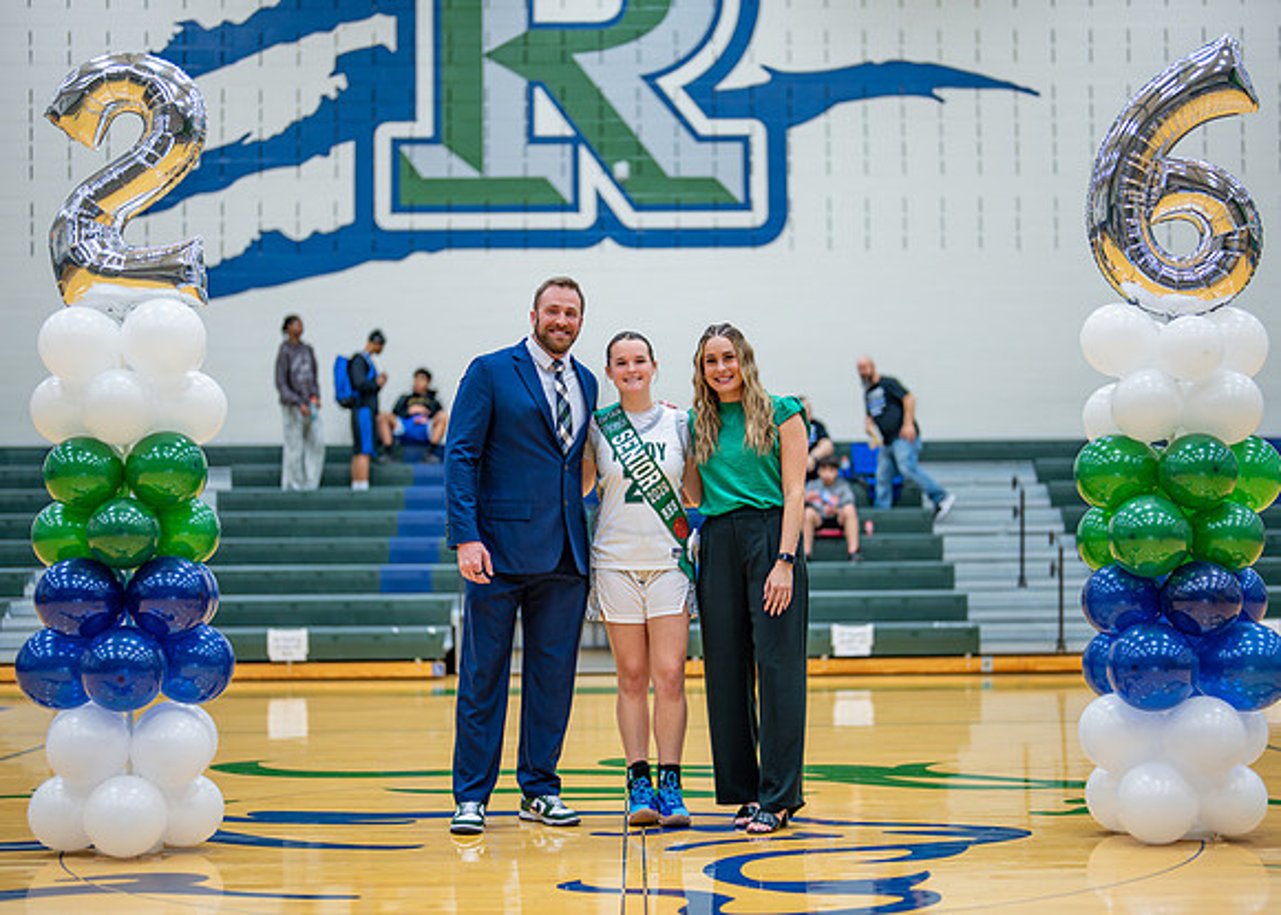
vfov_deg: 24.9
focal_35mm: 57
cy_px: 485
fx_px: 2074
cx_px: 670
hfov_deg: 34.3
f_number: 1.2
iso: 500
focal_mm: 50
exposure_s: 1/500
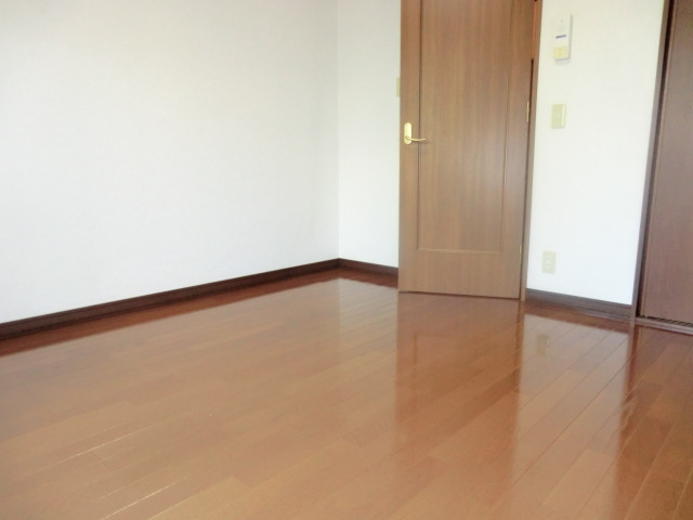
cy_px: 260
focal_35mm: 24
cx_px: 346
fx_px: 480
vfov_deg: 56.8
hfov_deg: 71.6
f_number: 3.2
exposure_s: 1/60
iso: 400
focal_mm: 4.3
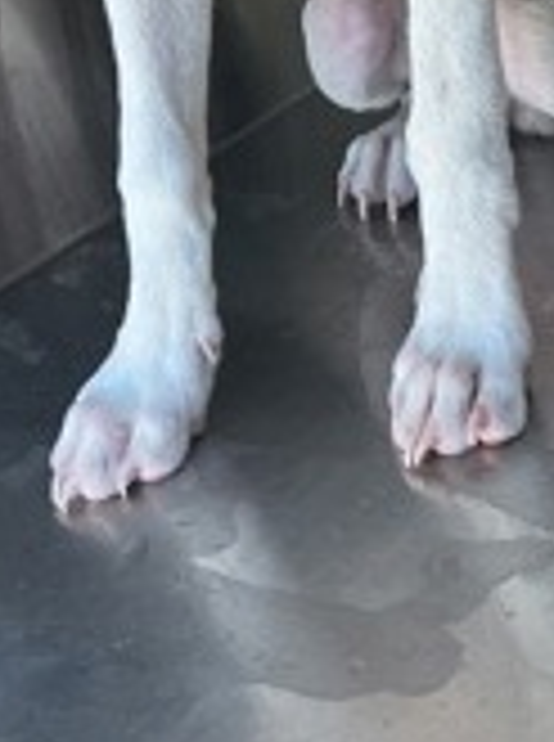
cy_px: -157
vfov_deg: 23.9
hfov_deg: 19.8
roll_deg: +9.7
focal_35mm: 74
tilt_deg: -9.1
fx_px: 1585
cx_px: 372
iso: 80
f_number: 1.8
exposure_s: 1/60
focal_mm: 3
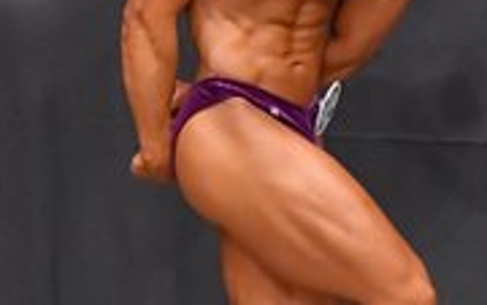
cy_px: 94
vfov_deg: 1.6
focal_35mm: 801
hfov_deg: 2.6
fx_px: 10644
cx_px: 229
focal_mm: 122
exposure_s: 1/400
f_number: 5.6
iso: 5000
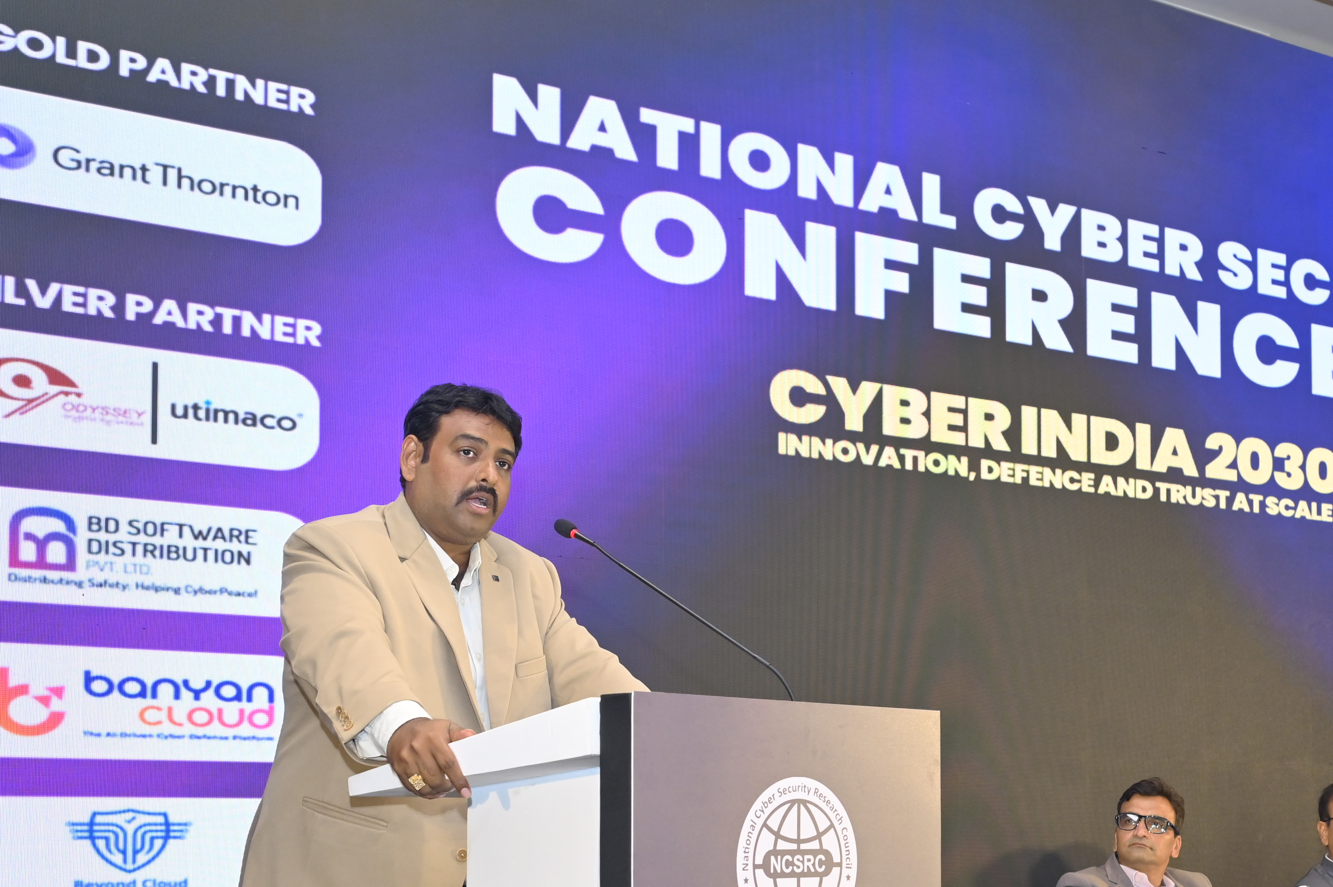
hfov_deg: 33.7
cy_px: 734
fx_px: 2146
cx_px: 1025
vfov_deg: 23.0
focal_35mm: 58
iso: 1250
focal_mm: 32
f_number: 5
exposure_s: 1/160
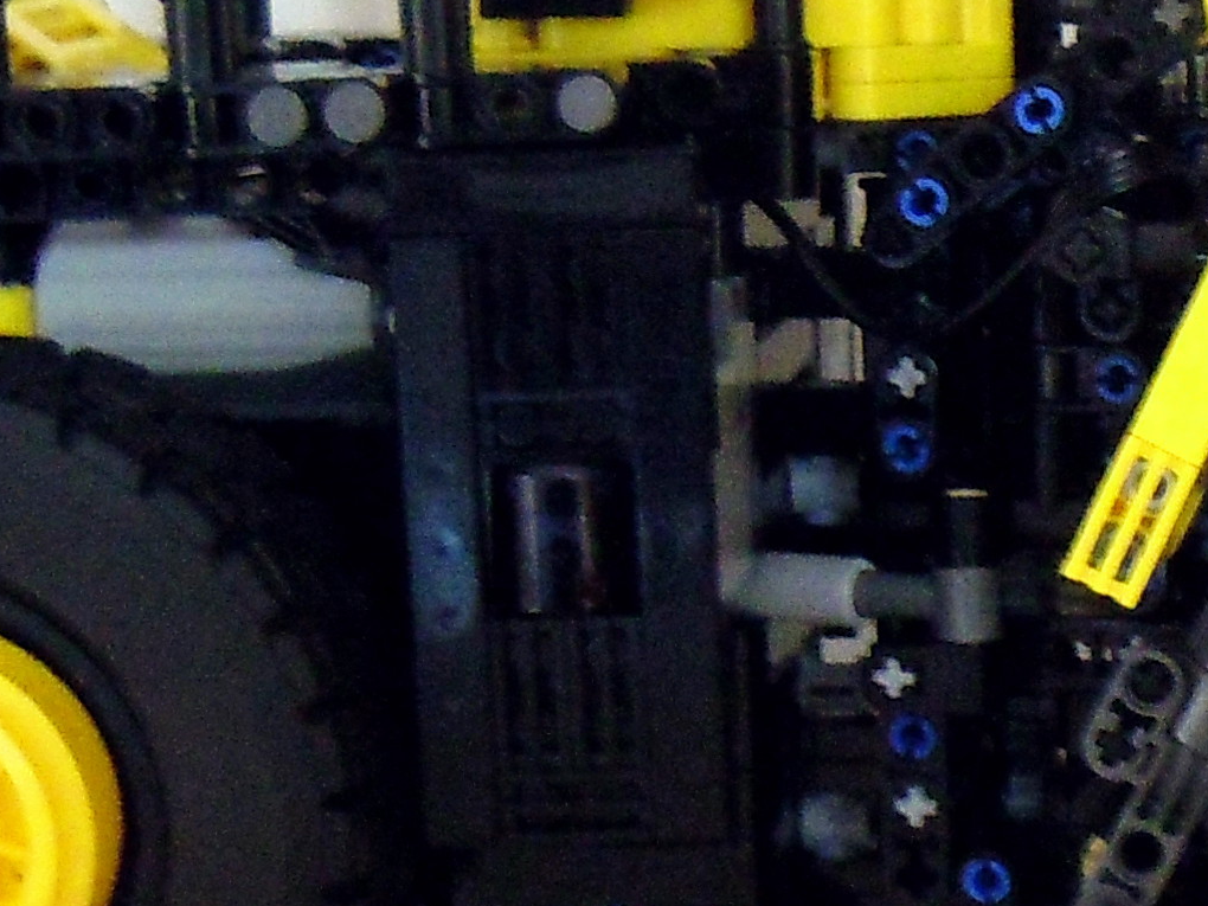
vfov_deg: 11.7
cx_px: 1185
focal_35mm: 127
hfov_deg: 15.3
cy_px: 264
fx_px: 4432
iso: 400
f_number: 3.5
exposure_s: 1/3
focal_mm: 5.4
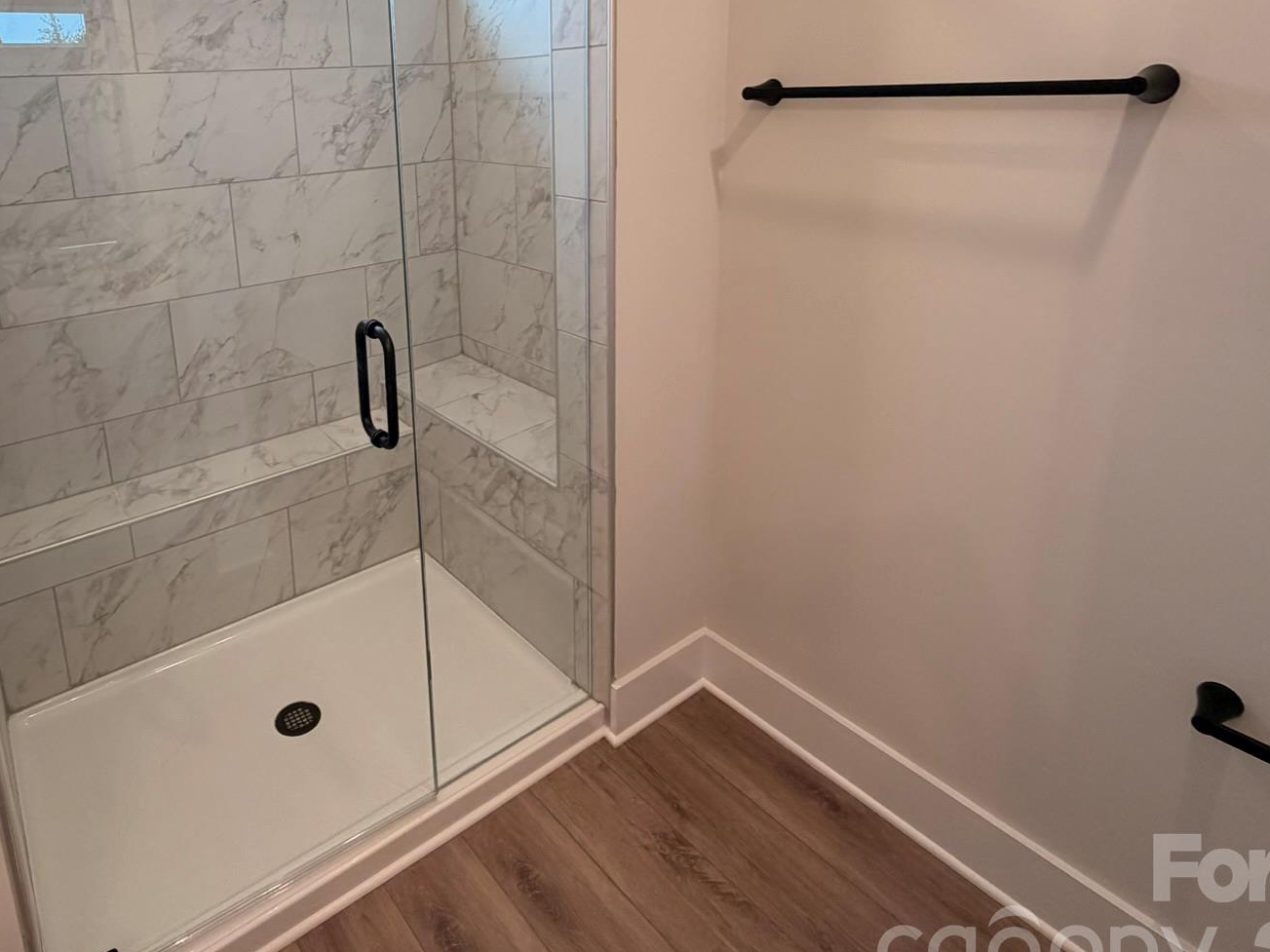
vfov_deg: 58.9
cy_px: 277
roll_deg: +1.6
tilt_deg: -13.0
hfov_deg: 74.9
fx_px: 807
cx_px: 466
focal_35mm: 22
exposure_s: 1/120
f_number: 2.2
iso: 125
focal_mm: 2.22
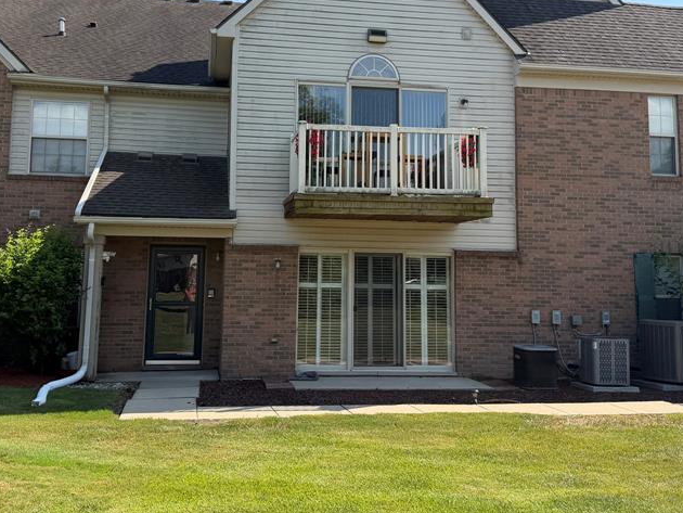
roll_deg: +0.0
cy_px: 189
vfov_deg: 36.6
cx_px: 324
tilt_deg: +8.1
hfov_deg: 47.8
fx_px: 770
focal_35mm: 39
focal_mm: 6.76
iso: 100
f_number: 1.78
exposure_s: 1/3759
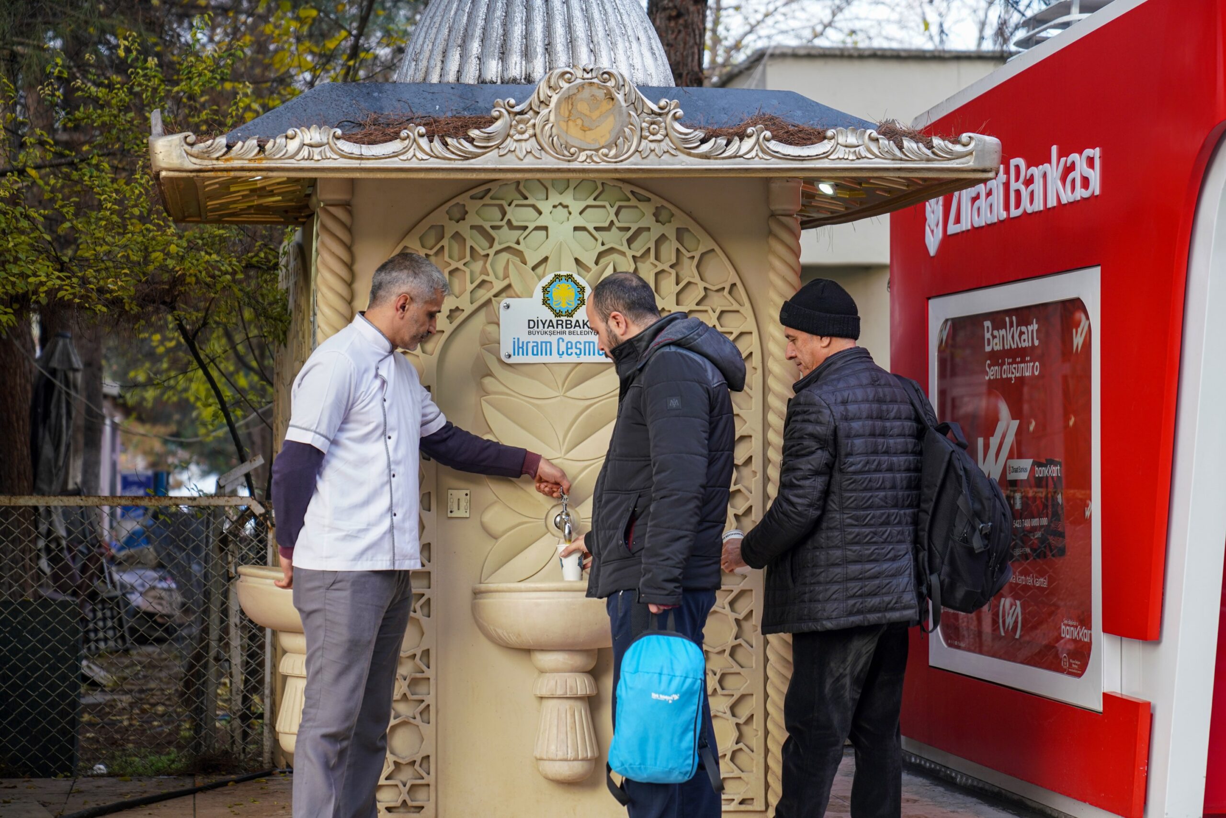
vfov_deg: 19.5
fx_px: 2384
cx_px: 613
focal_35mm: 70
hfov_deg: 28.8
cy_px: 409
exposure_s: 1/200
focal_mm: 70
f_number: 2.8
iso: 250
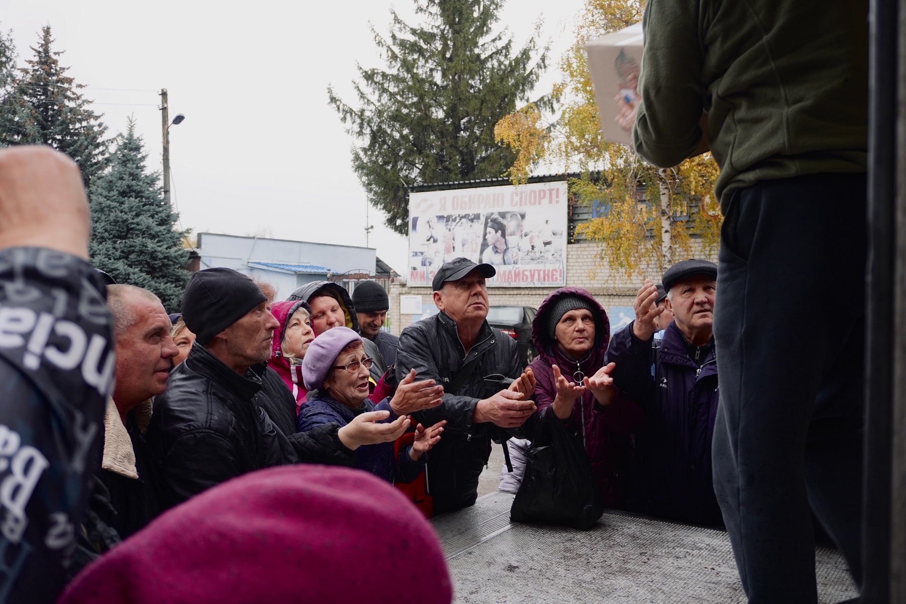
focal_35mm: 34
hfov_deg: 55.1
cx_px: 453
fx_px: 868
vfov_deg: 38.4
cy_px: 302
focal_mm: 23
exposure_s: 1/160
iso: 200
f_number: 4
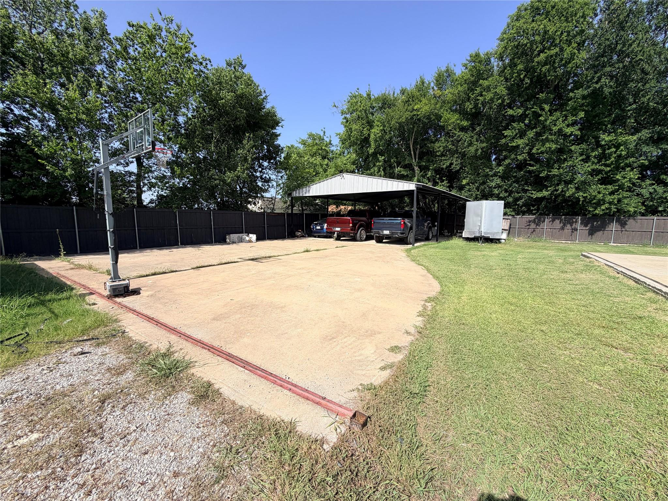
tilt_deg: -7.3
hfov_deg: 102.1
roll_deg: -0.7
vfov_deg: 85.7
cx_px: 334
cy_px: 250
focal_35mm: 14
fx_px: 270
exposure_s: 1/864
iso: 20
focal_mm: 2.22
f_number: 2.2
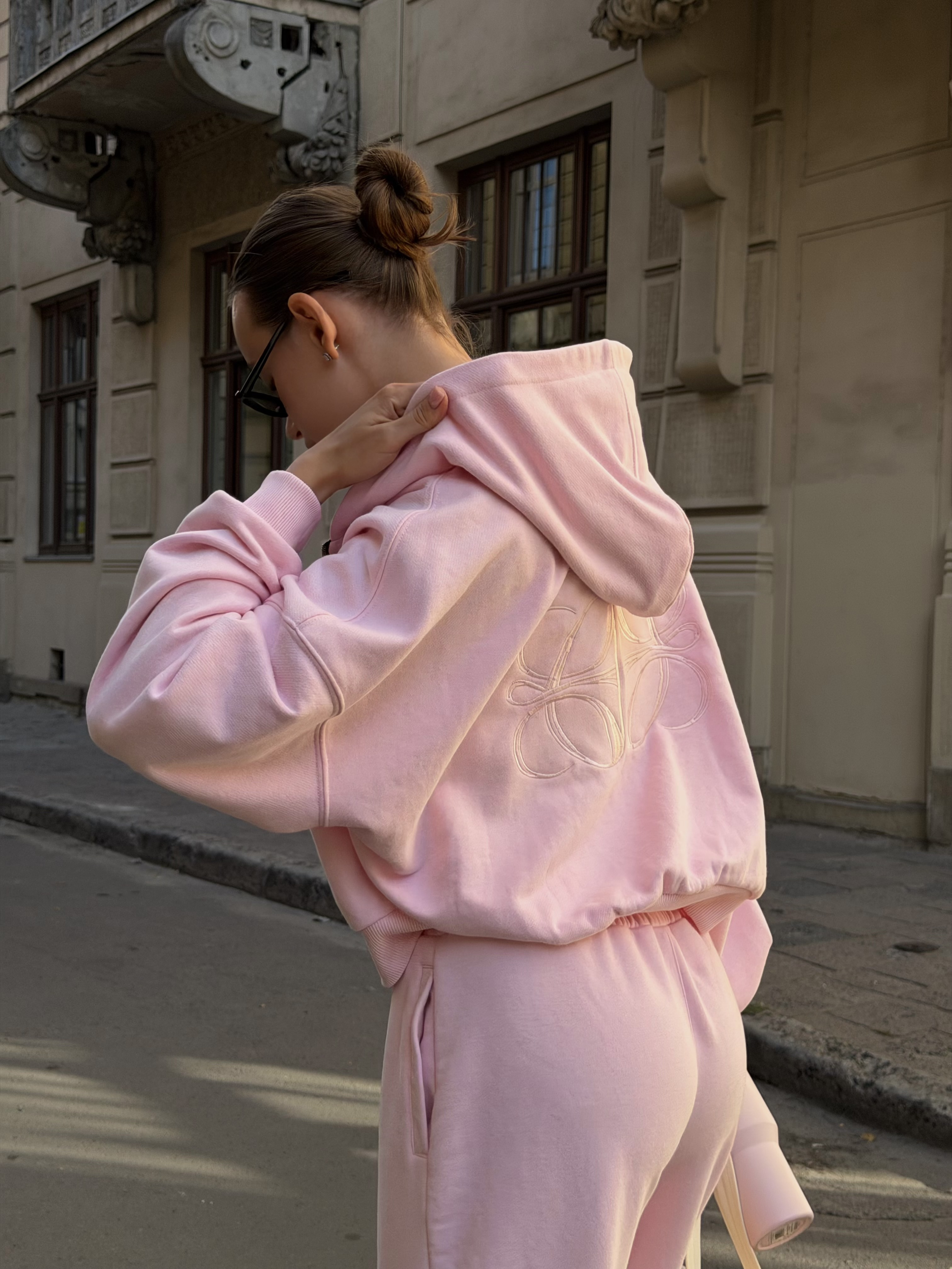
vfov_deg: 39.7
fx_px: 1760
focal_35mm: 48
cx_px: 476
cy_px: 634
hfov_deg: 30.3
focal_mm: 6.76
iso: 64
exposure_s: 1/1185
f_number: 1.78
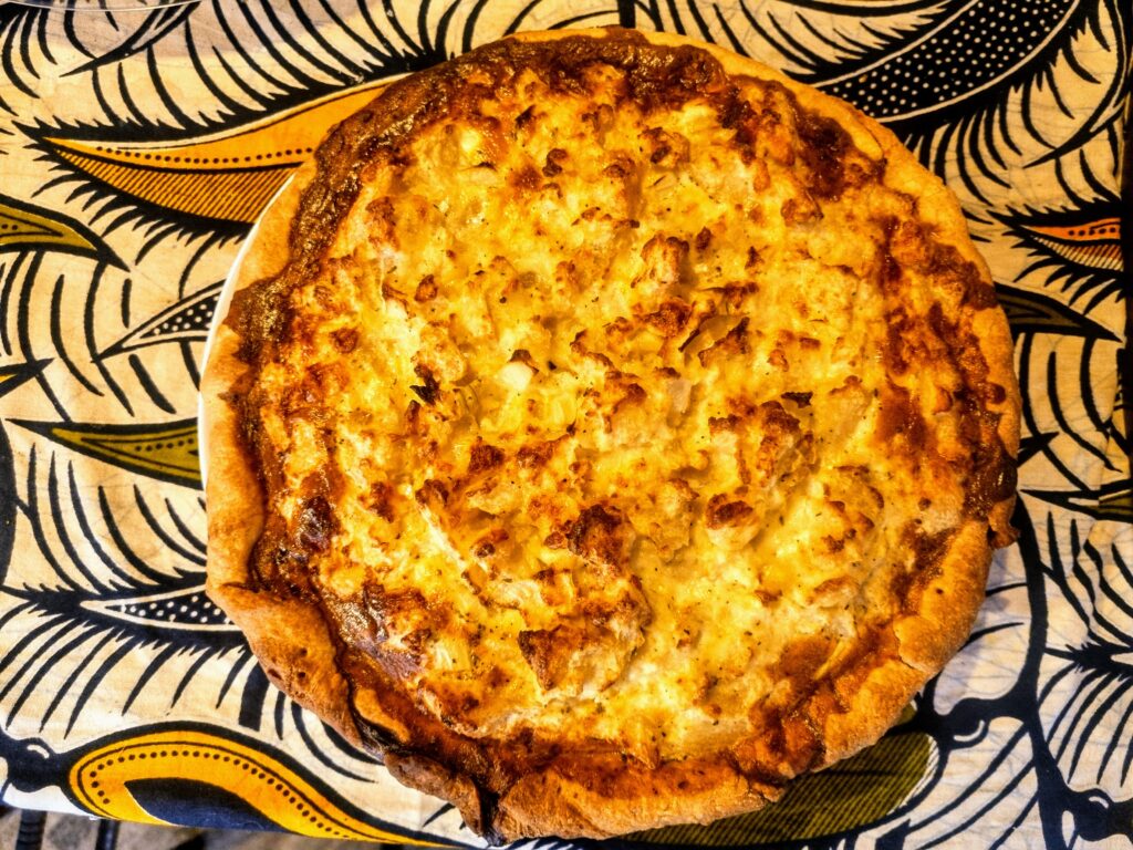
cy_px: 425
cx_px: 566
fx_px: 851
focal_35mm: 26
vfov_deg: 53.1
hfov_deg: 67.3
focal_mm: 5.4
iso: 500
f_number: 1.8
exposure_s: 1/33
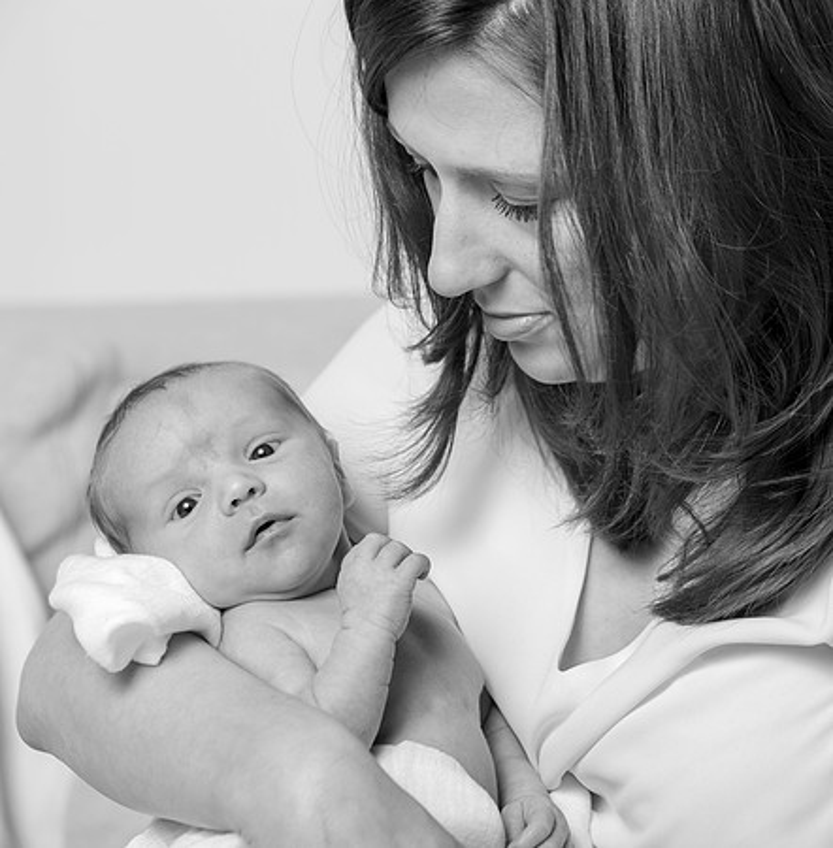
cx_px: 488
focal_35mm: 144
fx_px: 3960
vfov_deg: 12.2
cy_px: 424
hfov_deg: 12.0
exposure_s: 1/160
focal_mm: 112
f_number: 5.6
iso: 200
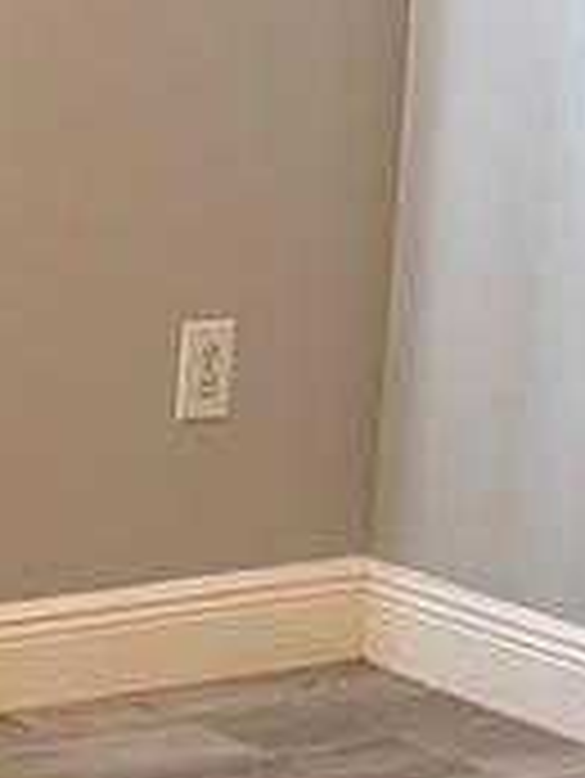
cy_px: 310
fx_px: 3736
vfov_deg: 11.9
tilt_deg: -10.8
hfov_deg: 8.7
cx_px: -292
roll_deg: -2.8
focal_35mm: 166
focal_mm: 6.76
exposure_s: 1/60
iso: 500
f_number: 1.78
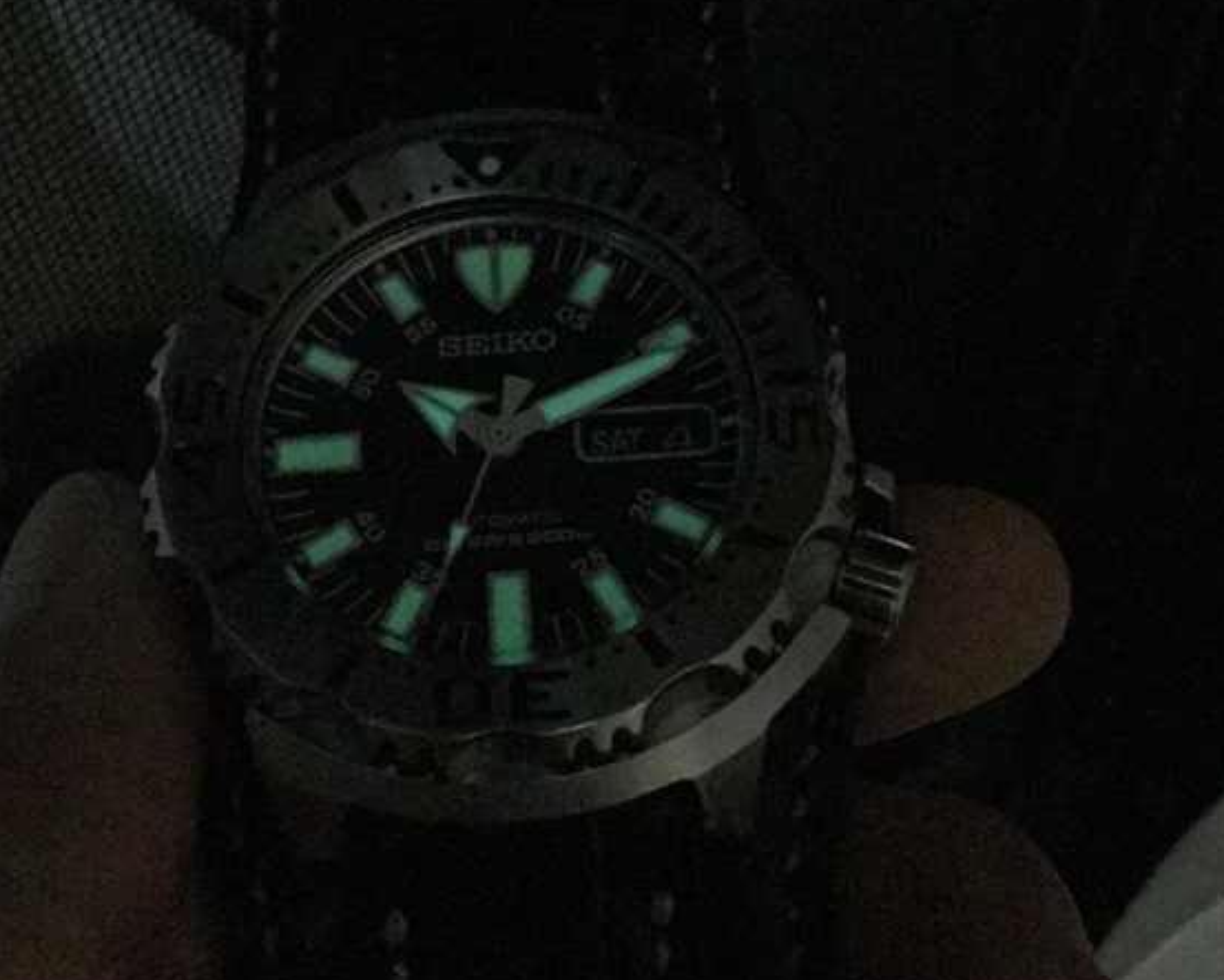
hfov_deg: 51.4
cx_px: 544
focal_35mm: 35
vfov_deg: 42.3
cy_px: 480
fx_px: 1269
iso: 800
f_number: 2.4
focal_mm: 3.3
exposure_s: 1/15
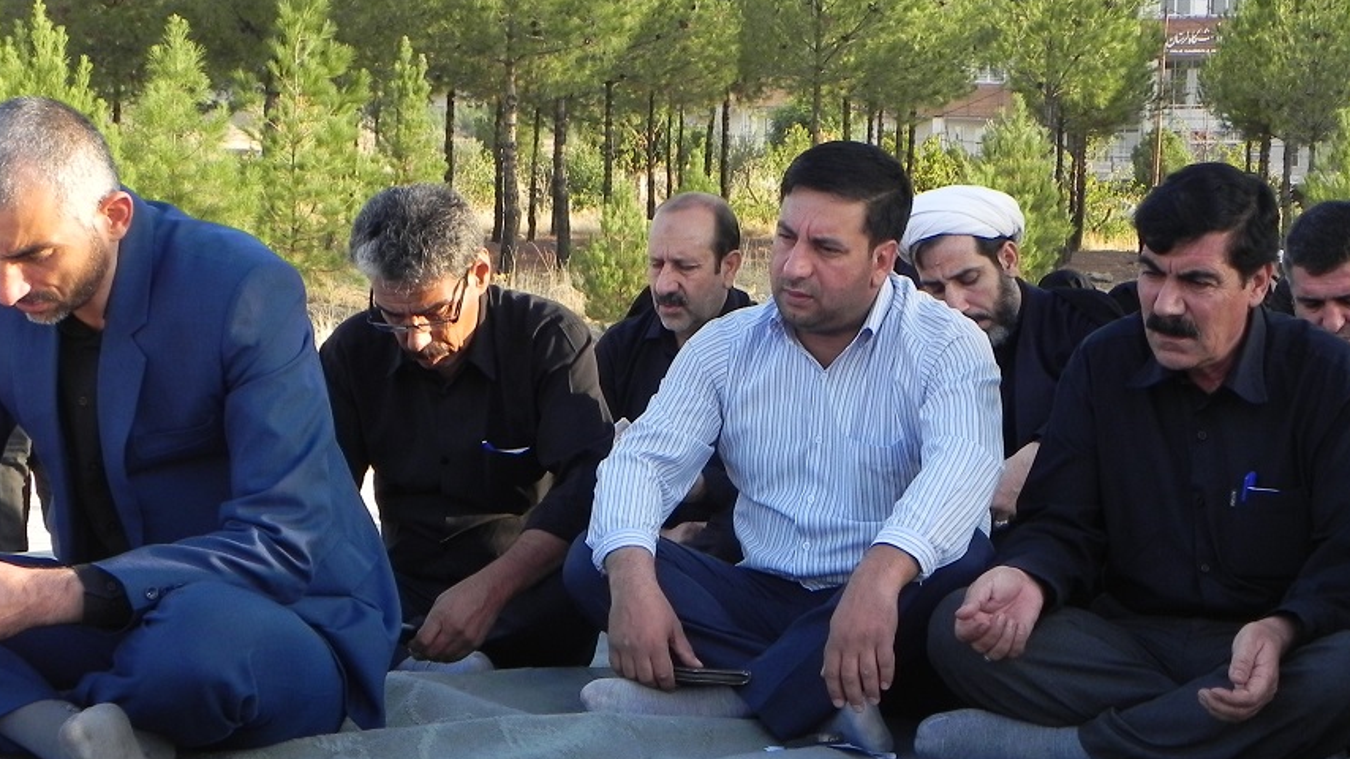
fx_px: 2899
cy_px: 540
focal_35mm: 81
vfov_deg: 14.9
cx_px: 620
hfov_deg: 26.2
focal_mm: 10.3
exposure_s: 1/168
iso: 160
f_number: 4.5
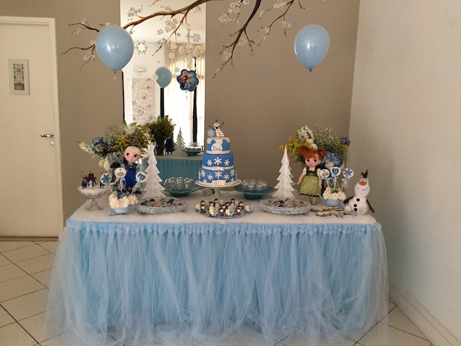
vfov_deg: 48.2
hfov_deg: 61.7
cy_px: 173
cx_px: 230
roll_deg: -1.3
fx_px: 386
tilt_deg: -9.7
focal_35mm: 29
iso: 200
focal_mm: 4.15
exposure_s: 1/30
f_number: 2.2
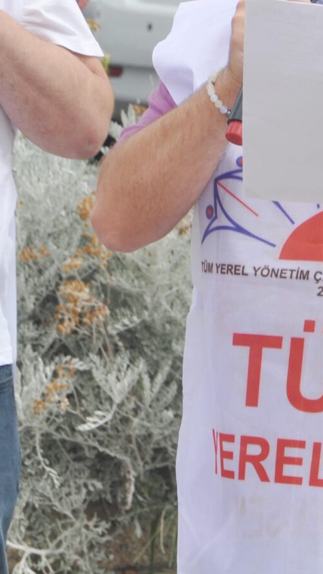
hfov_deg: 6.8
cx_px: 253
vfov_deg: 12.0
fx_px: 2726
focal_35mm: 179
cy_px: 83
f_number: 8
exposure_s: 1/250
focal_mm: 40
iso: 200
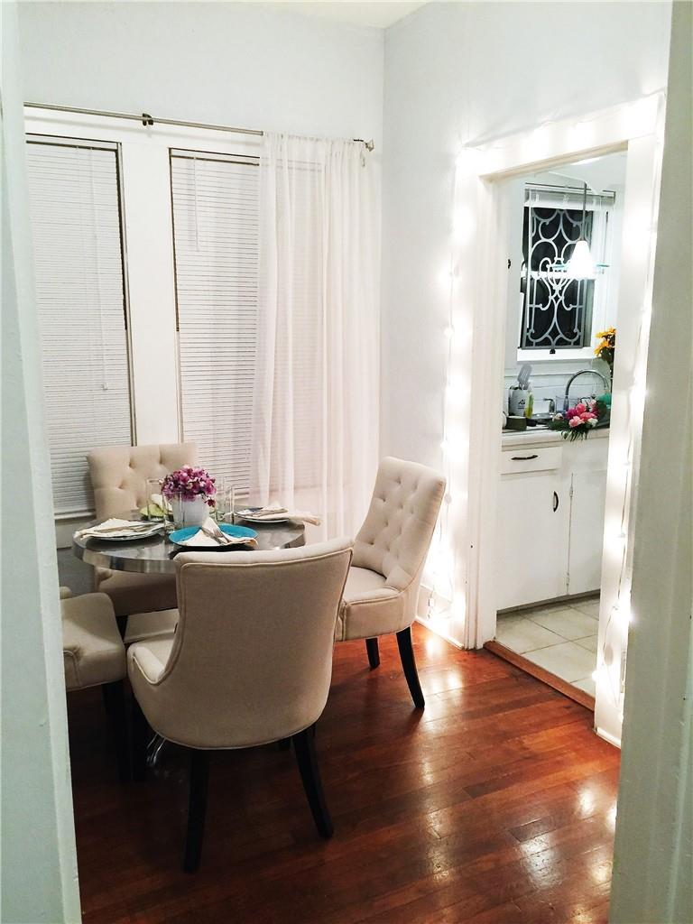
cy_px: 462
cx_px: 346
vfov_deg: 61.7
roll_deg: +0.3
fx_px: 774
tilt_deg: -10.8
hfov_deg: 48.2
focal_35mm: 29
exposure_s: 1/15
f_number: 2.2
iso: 64
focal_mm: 4.15
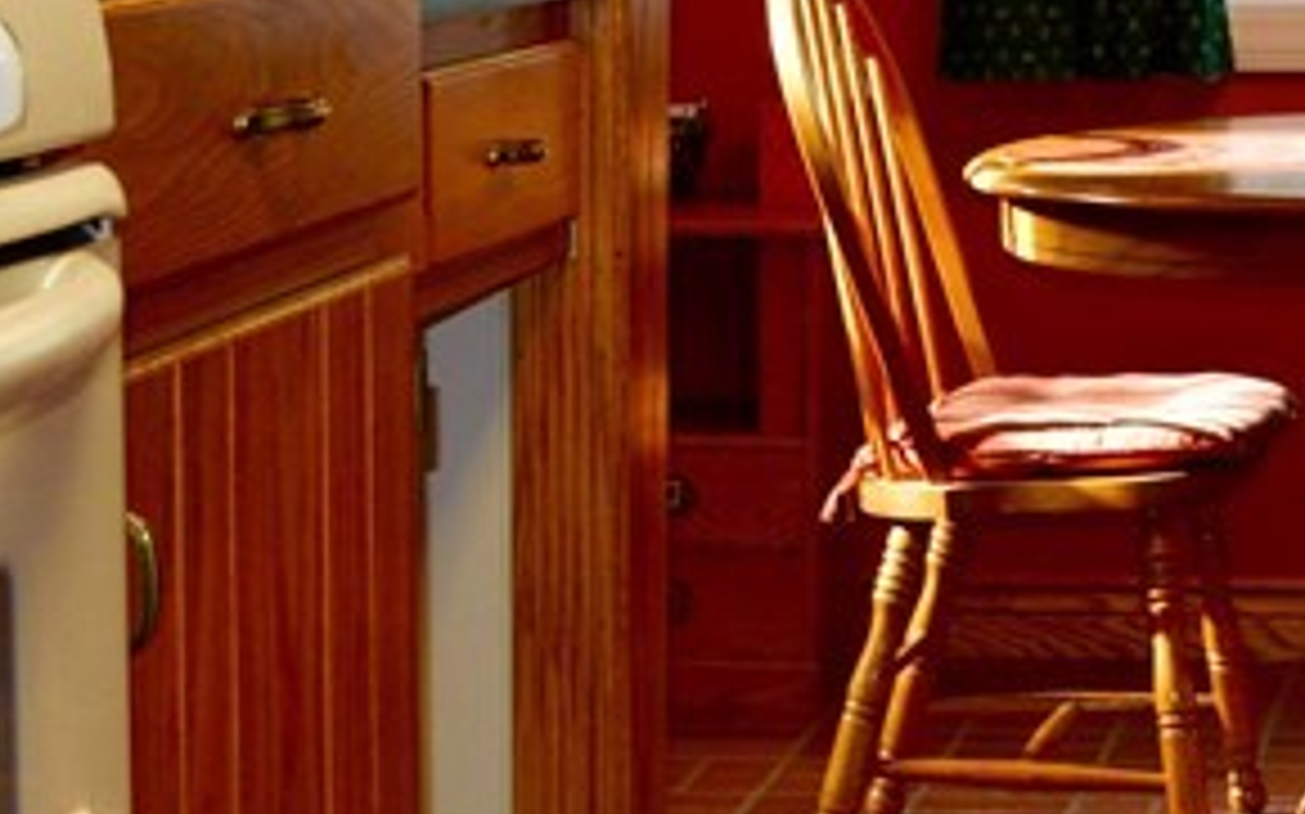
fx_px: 4480
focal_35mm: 126
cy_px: -103
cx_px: 1771
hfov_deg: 15.6
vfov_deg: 10.3
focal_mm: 22
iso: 500
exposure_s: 1/60
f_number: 3.8
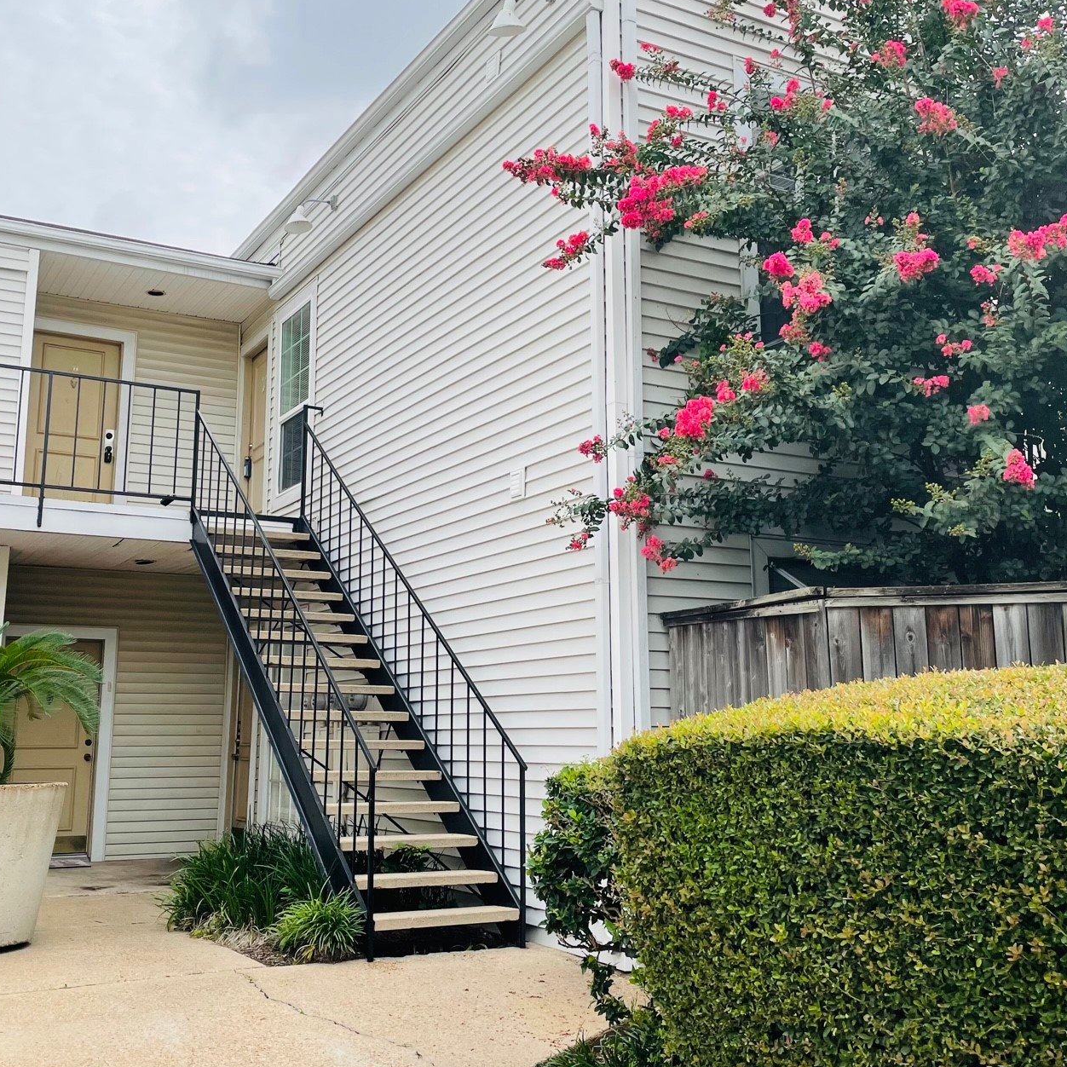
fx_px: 1290
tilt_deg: +10.9
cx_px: 497
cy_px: 505
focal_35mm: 37
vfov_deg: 44.9
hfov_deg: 44.9
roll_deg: +0.7
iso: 32
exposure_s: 1/1887
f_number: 1.6
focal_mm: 4.2
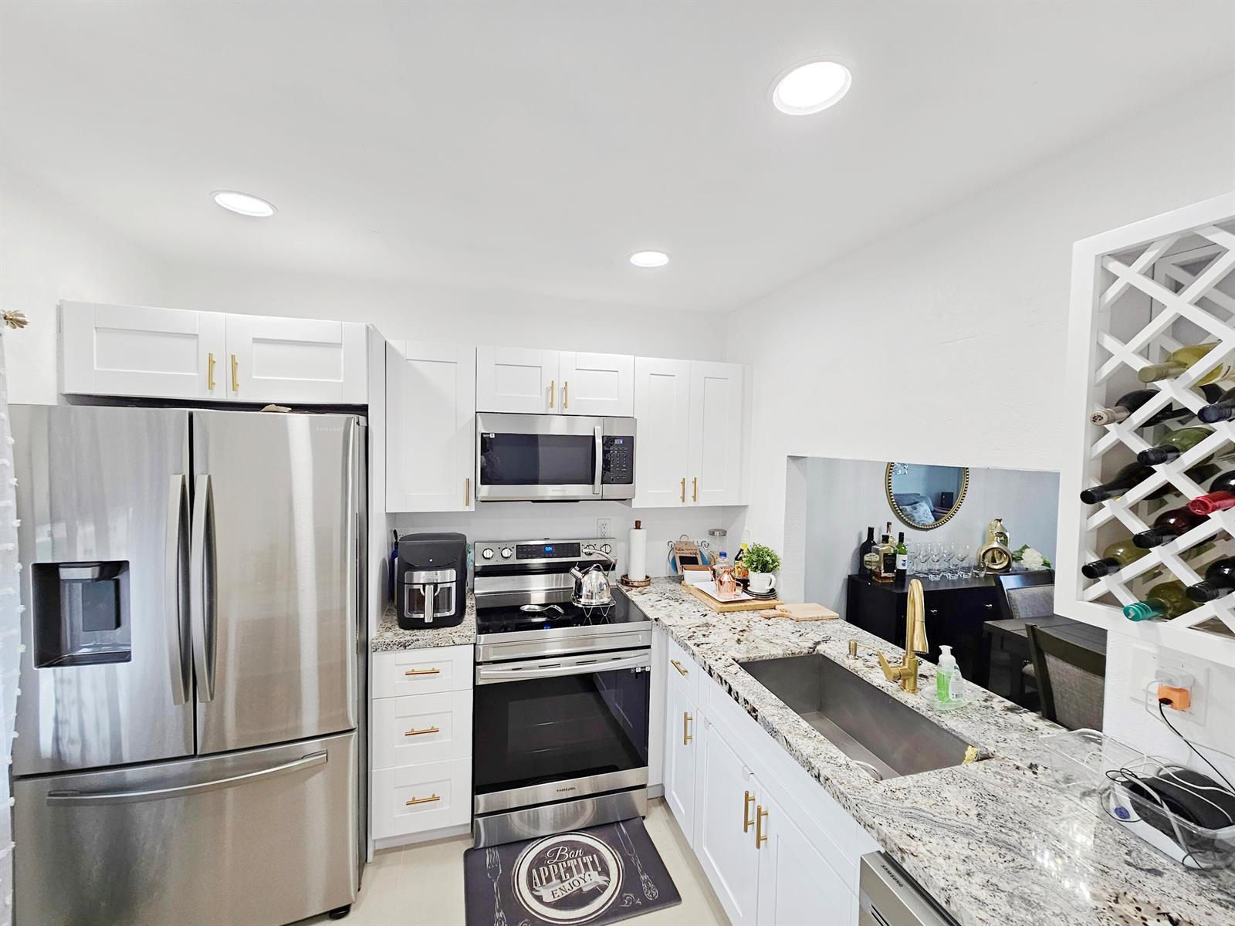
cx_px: 618
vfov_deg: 89.9
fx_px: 464
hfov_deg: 106.2
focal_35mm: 13
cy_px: 463
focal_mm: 2.2
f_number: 2.2
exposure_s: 1/60
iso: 100
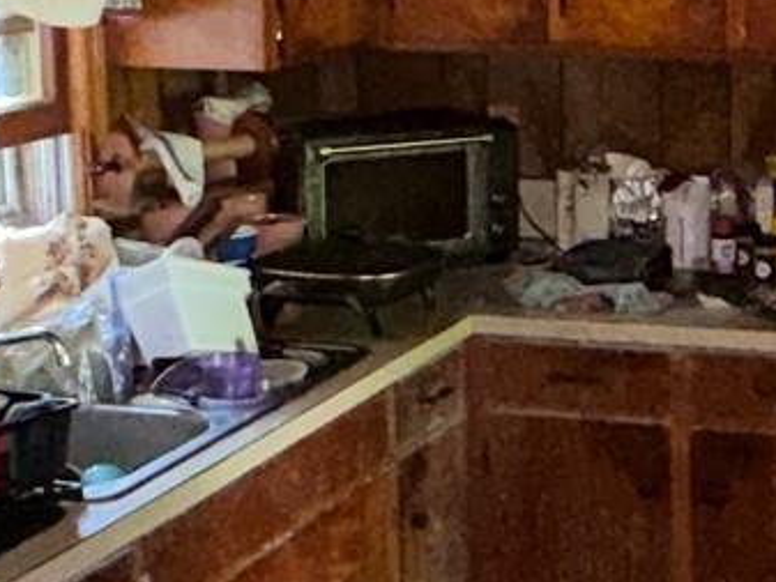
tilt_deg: -9.4
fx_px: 1906
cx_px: 817
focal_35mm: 85
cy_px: 147
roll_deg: +0.1
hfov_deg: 22.0
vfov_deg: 17.3
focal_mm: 2.22
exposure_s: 1/16
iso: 500
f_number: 2.2
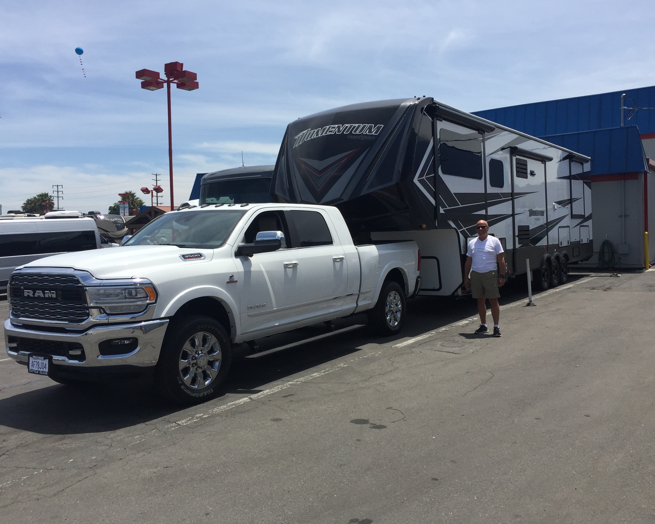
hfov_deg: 57.2
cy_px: 263
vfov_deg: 47.1
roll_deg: +1.2
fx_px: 601
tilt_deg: -2.6
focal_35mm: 31
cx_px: 334
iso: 32
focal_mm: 4.15
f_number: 2.2
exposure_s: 1/3049
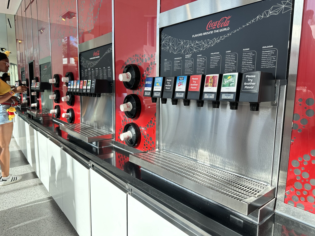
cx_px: 158
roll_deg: -0.7
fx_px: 218
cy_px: 118
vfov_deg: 56.8
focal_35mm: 24
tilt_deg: -8.5
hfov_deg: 71.6
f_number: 1.78
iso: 80
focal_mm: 6.86
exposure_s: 1/1339
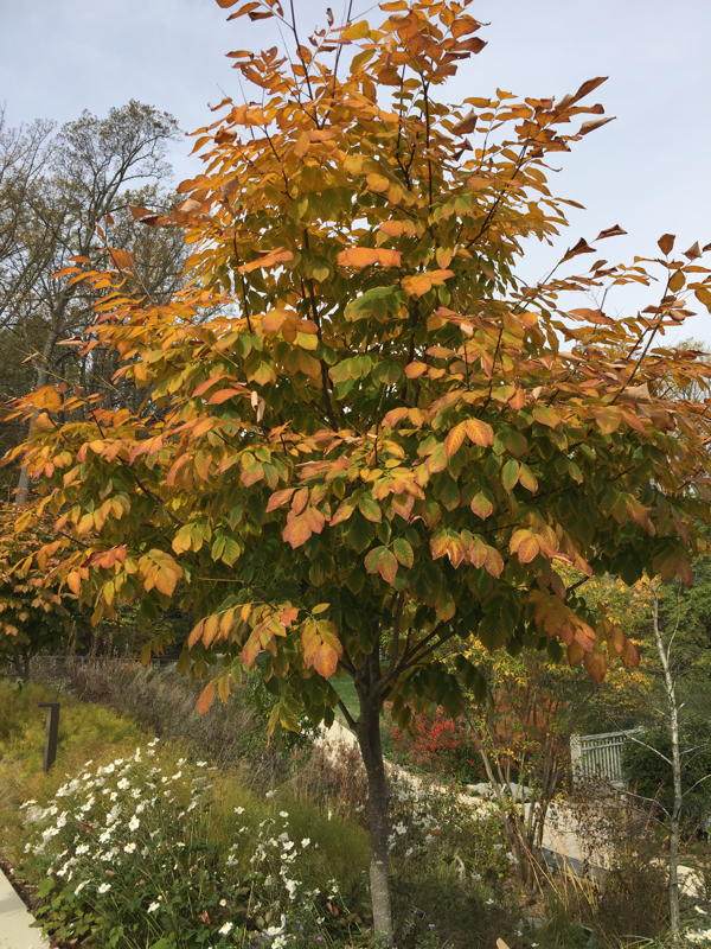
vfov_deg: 61.7
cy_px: 474
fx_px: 794
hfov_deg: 48.2
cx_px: 356
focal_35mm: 29
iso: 32
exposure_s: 1/1364
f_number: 2.2
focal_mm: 4.15
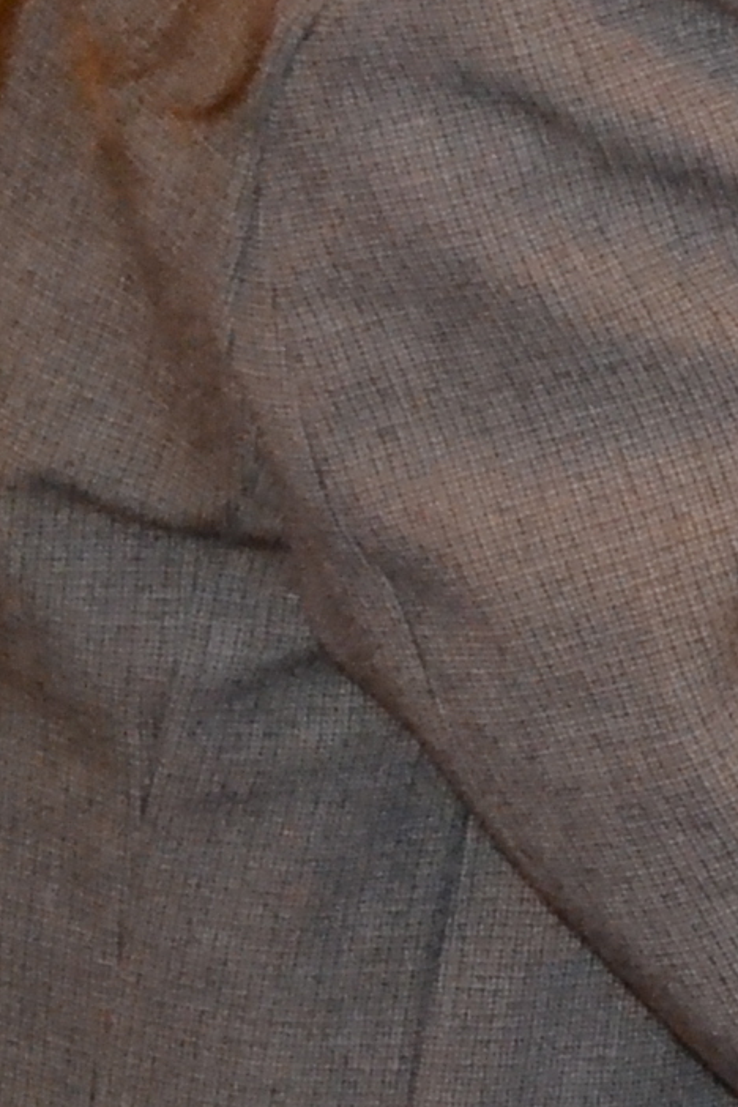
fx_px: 6057
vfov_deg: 10.2
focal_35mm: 197
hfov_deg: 5.4
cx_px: 3580
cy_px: -301
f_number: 3.8
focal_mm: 20
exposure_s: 1/160
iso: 2800
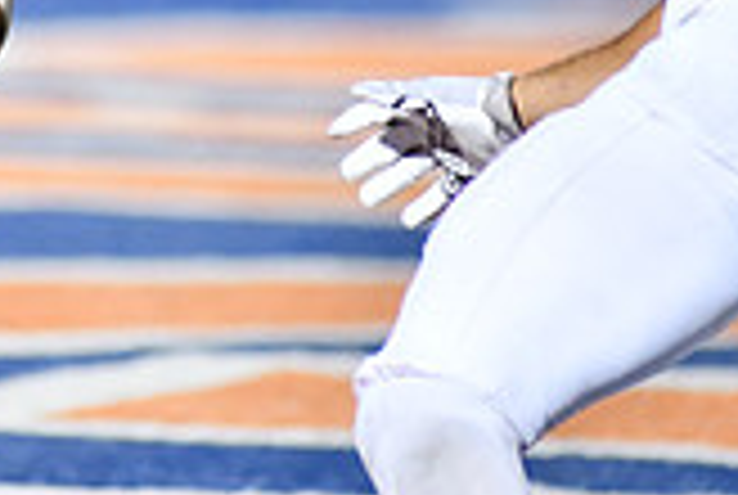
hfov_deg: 1.9
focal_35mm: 1059
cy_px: -290
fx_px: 21749
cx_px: -18
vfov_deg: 1.3
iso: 7200
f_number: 2.8
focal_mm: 300
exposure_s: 1/1000
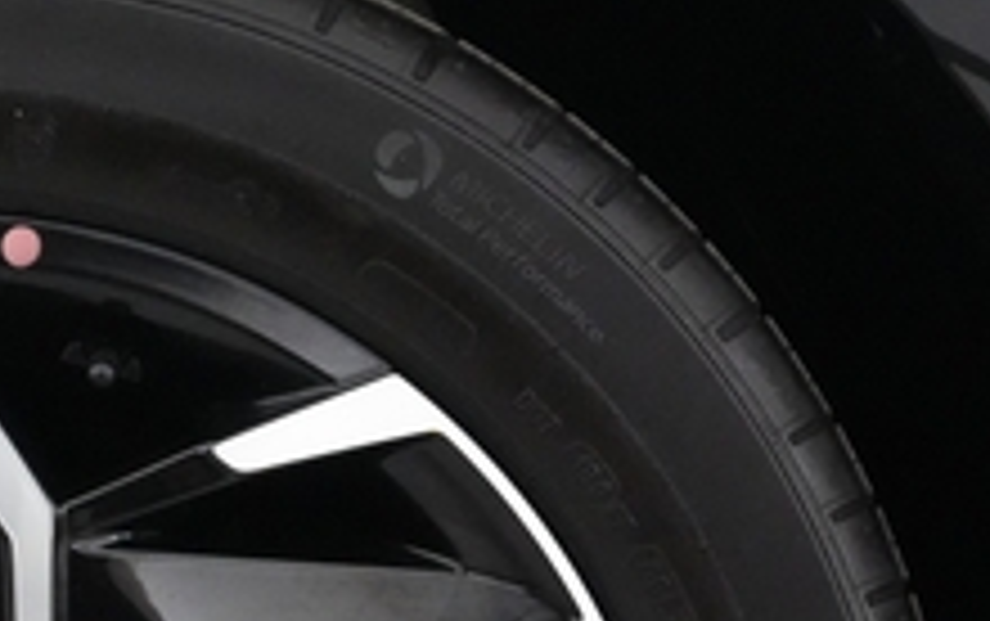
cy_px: 909
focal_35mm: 80
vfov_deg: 15.2
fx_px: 2161
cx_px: -27
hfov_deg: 24.5
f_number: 4.5
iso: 16000
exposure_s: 1/320
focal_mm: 27
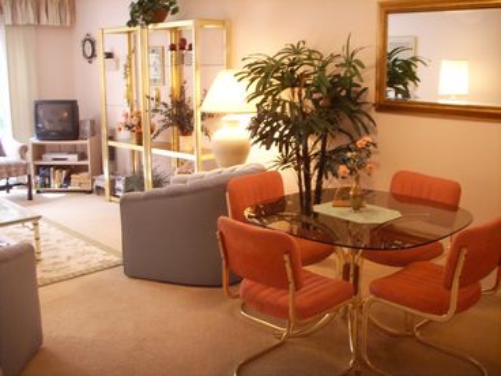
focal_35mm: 39
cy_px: 188
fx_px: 564
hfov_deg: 47.9
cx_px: 250
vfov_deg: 36.8
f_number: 3.5
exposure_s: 1/15
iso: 150
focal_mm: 6.6
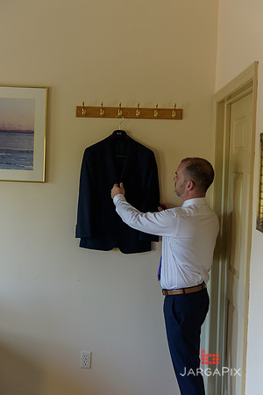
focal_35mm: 45
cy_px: 198
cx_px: 132
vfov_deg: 43.6
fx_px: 493
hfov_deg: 29.9
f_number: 3.2
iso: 800
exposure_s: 1/125
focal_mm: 45
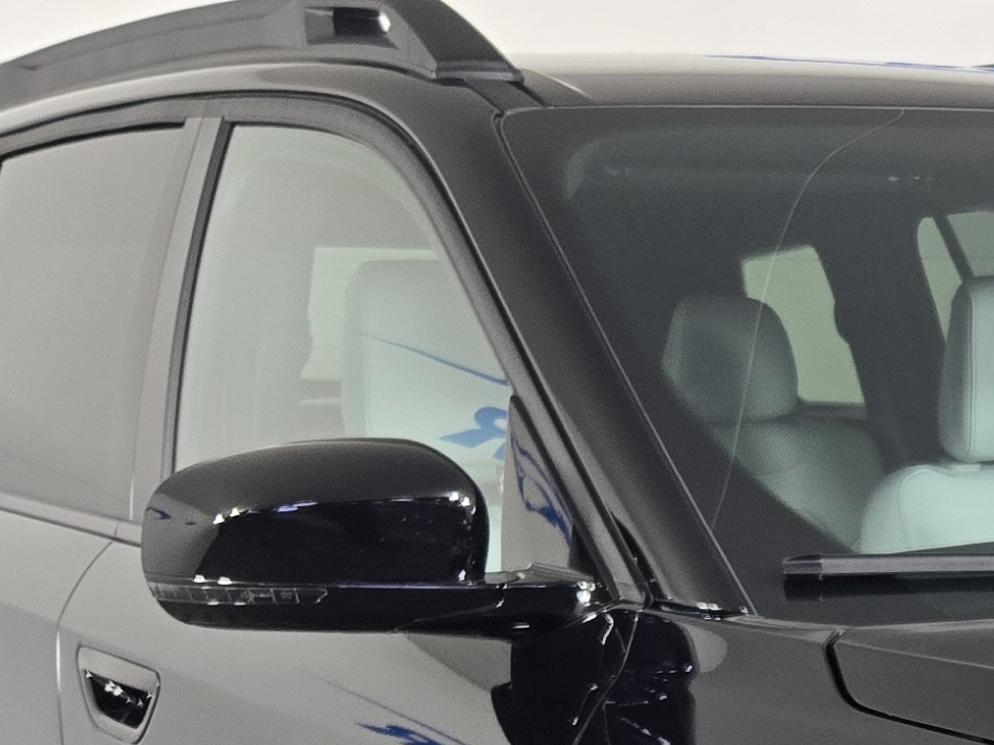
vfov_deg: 14.1
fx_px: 2785
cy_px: 1195
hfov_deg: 17.8
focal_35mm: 97
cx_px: 1553
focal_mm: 5.4
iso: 100
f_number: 1.8
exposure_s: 1/120
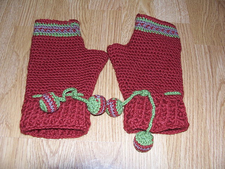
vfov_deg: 40.7
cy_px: 84
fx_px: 227
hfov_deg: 52.6
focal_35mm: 35
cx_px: 112
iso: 140
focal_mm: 6
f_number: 2.8
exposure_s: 1/60
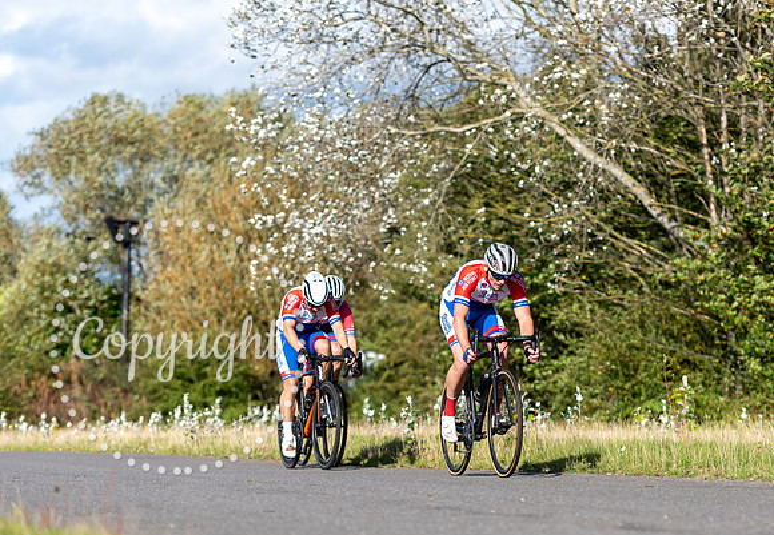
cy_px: 323
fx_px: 2960
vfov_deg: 10.3
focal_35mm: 136
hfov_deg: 14.9
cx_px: 484
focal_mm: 110
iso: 160
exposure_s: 1/3200
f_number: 2.8
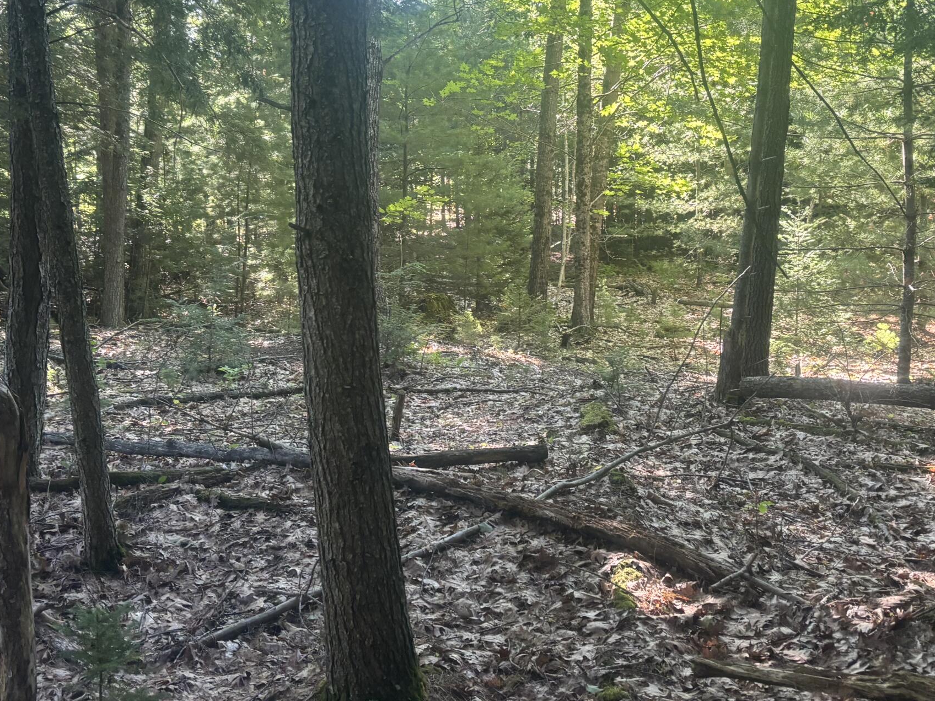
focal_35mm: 46
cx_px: 433
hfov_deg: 41.2
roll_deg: +1.4
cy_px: 237
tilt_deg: -7.2
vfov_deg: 31.3
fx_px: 1242
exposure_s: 1/118
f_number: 1.6
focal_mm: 5.96
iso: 125
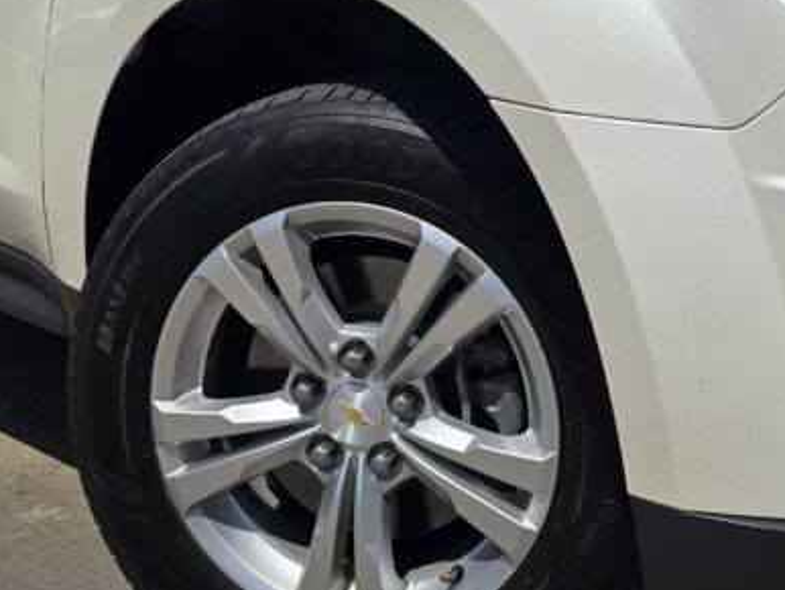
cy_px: 18
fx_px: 1384
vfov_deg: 23.2
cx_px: 517
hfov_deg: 31.4
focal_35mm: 61
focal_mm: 6.3
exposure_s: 1/1839
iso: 12
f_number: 1.7
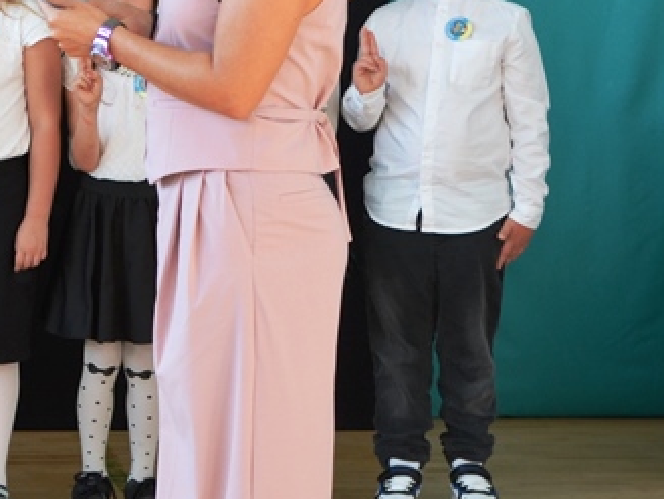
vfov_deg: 6.9
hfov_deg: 9.0
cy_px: 226
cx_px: -319
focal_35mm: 215
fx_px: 4126
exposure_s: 1/80
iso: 400
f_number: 5.3
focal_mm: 48
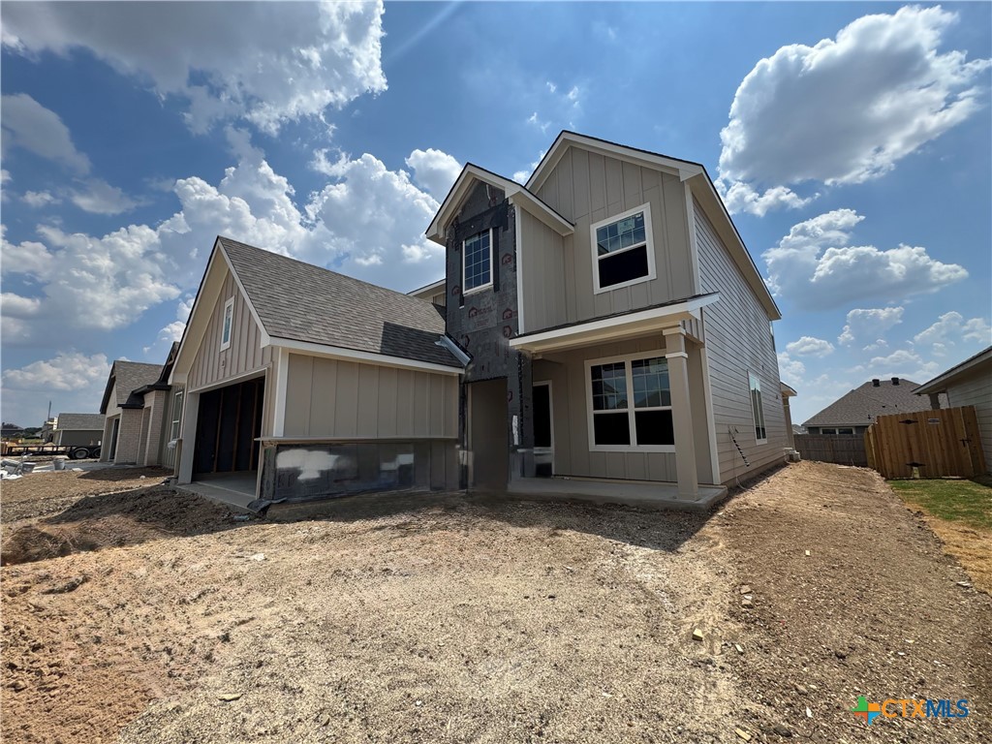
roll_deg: +0.7
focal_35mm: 14
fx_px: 401
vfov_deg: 85.7
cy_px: 372
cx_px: 496
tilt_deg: +8.1
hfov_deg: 102.1
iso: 40
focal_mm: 2.22
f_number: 2.2
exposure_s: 1/1927
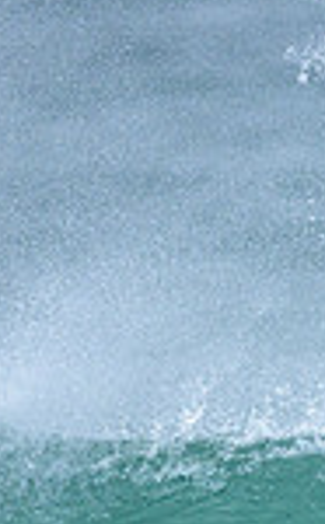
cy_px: 711
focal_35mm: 3439
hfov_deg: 0.4
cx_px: 792
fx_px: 49019
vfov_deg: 0.6
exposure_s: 1/2000
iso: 400
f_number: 6.3
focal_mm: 800
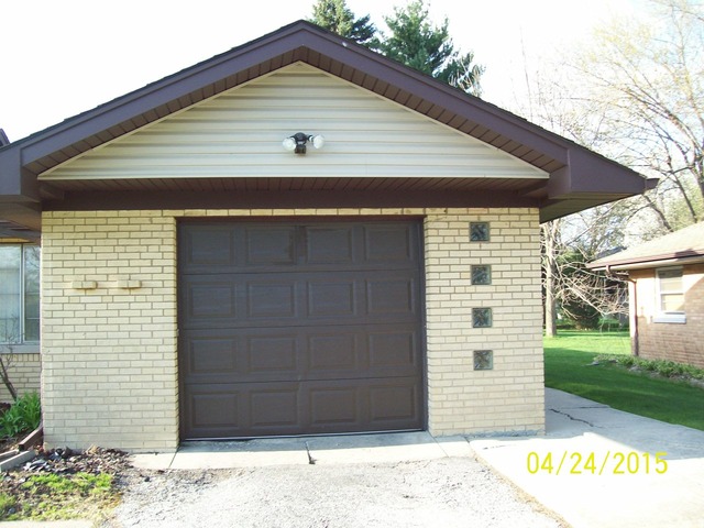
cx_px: 352
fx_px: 732
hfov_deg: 51.4
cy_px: 264
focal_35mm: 36
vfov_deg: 39.7
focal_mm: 6
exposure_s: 1/186
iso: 80
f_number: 2.7
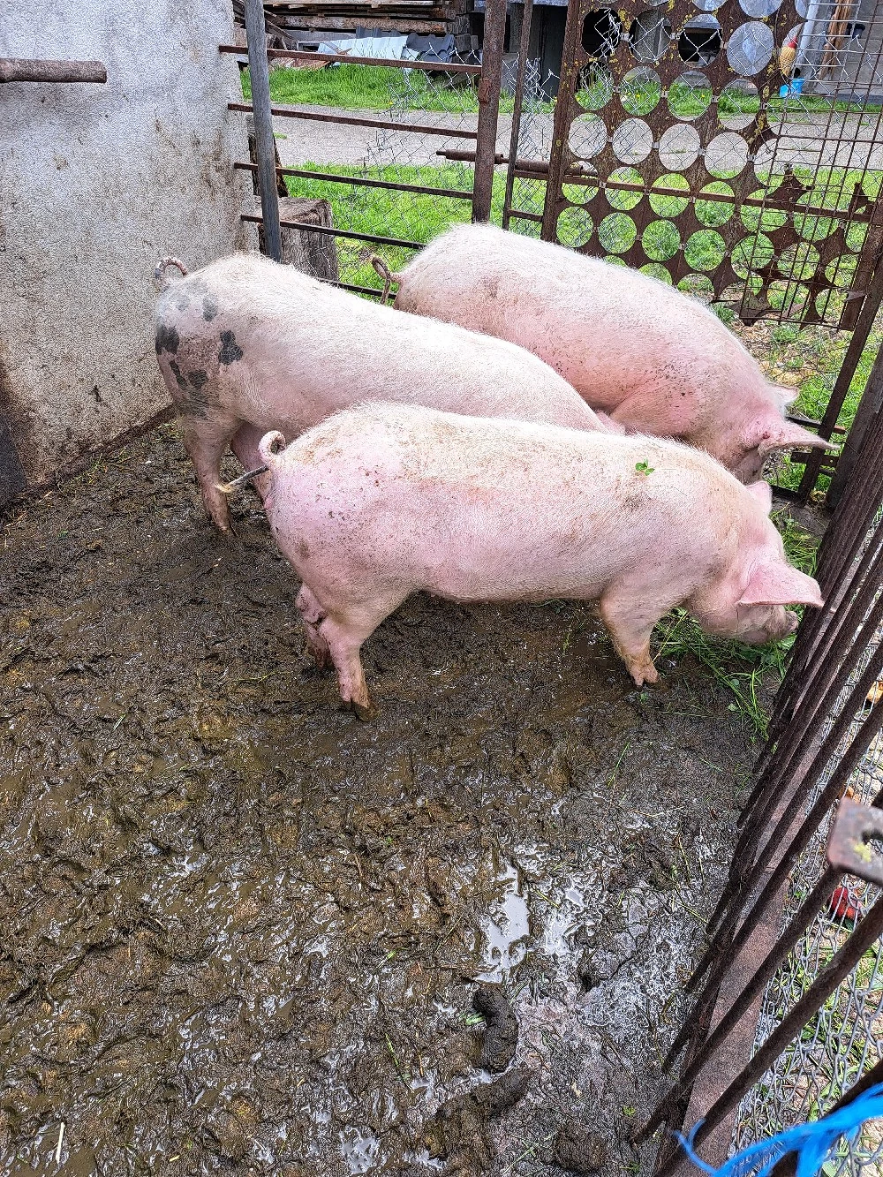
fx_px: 816
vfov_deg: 71.6
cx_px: 442
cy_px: 588
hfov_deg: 56.8
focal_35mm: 24
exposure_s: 1/192
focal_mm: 5.23
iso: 50
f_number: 1.8
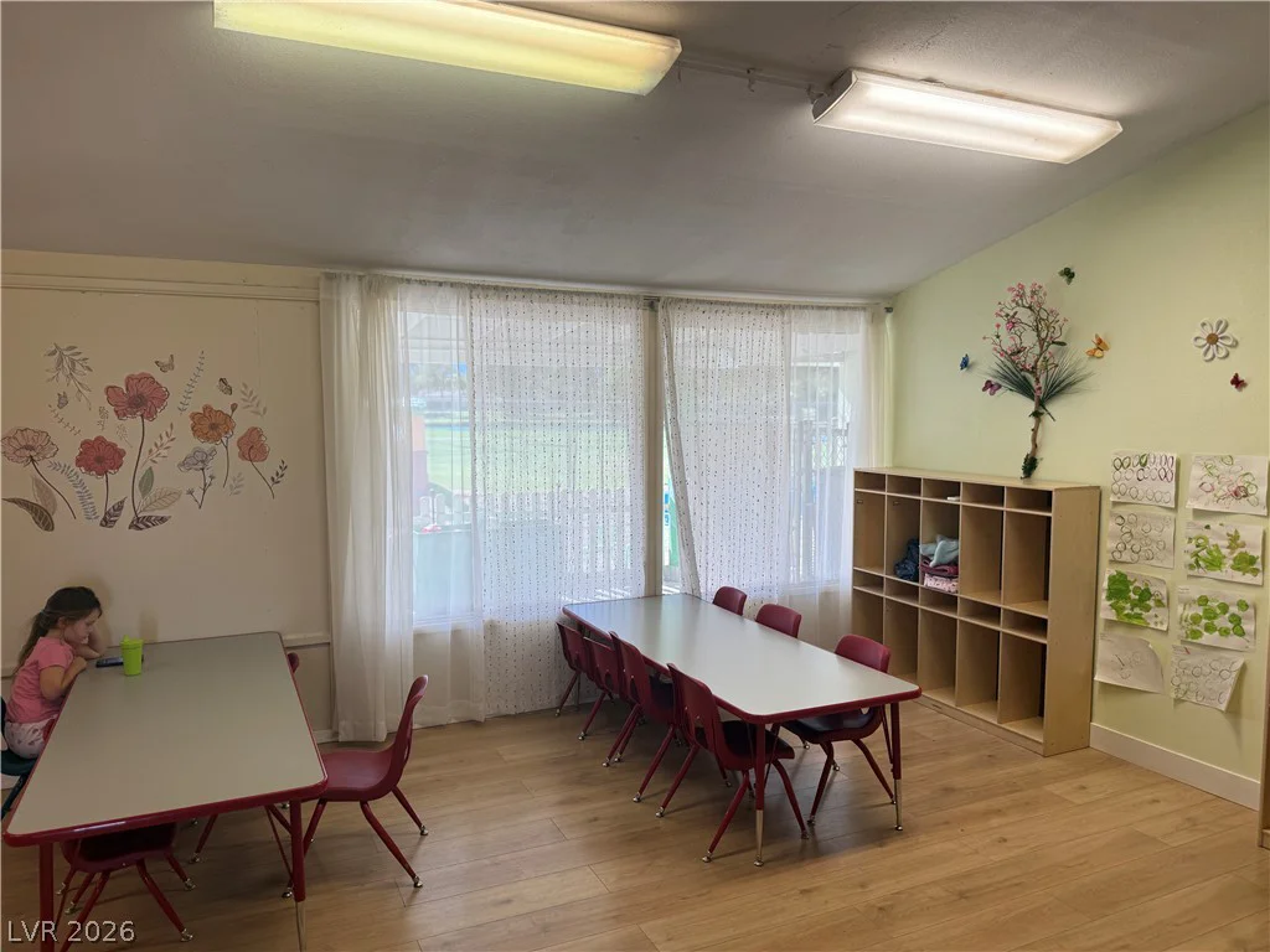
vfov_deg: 56.8
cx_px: 635
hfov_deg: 71.6
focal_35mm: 24
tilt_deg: -1.4
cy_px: 476
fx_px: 881
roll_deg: +0.7
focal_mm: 6.76
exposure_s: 1/132
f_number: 1.78
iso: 50
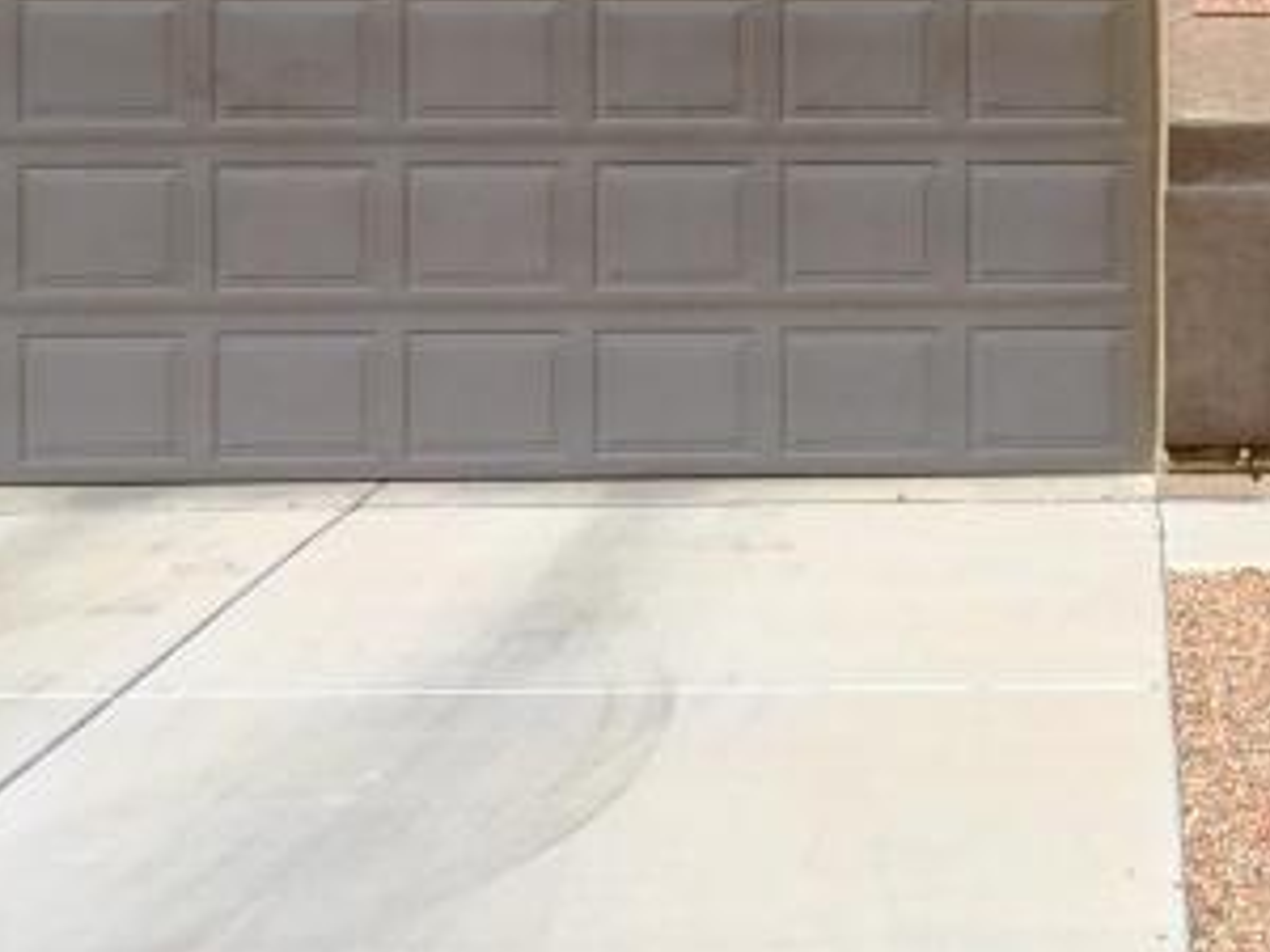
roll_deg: -0.3
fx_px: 3632
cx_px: 1304
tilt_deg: +0.1
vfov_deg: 14.8
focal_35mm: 99
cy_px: 157
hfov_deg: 19.2
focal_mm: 4.15
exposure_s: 1/1068
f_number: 2.2
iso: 32
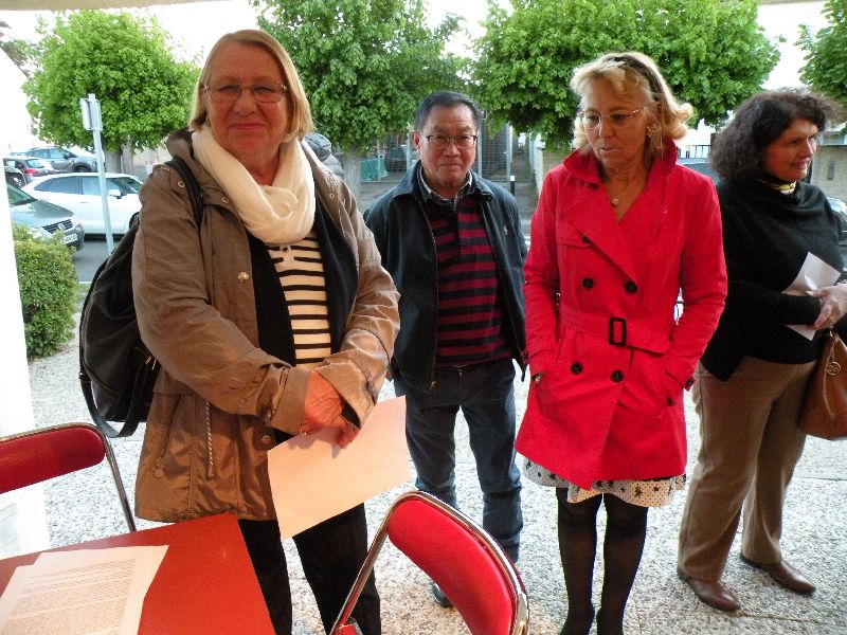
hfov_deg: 65.3
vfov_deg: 51.4
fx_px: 661
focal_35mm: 27
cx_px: 424
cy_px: 318
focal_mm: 4.7
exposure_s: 1/125
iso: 400
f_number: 2.8
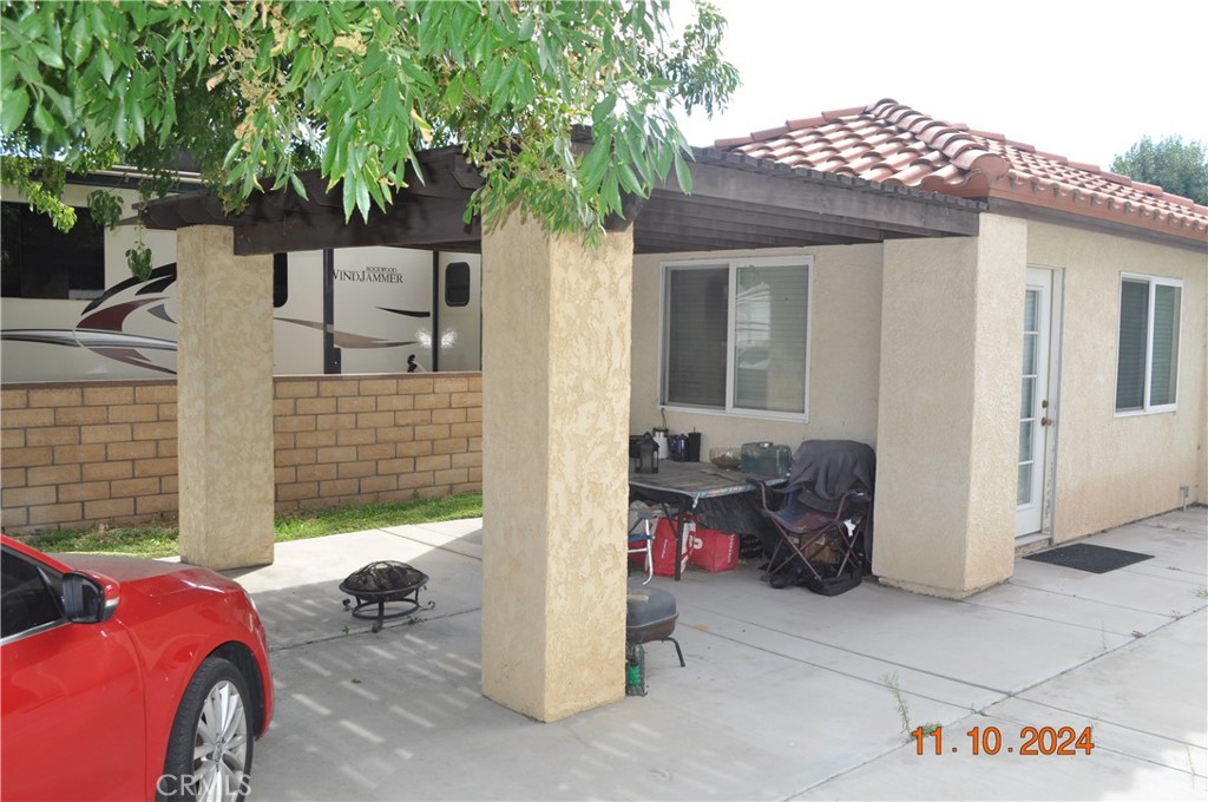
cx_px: 604
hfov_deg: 57.3
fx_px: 1106
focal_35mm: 33
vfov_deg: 39.9
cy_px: 401
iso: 320
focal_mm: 22
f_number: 7.1
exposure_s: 1/200
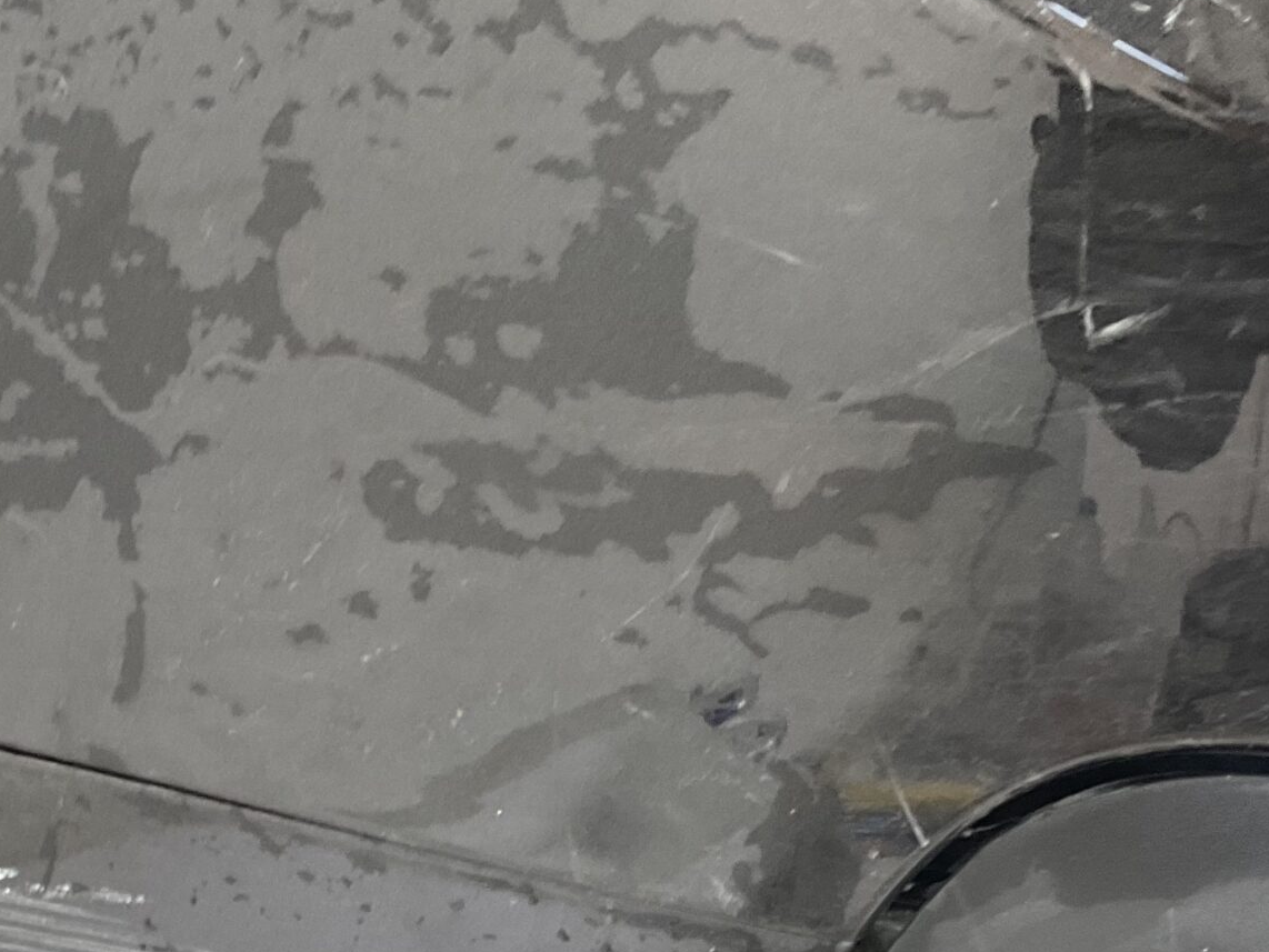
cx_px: 617
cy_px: 1054
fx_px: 2383
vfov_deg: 21.4
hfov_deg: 29.8
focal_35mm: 65
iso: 40
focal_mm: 3
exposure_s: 1/50
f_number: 1.8
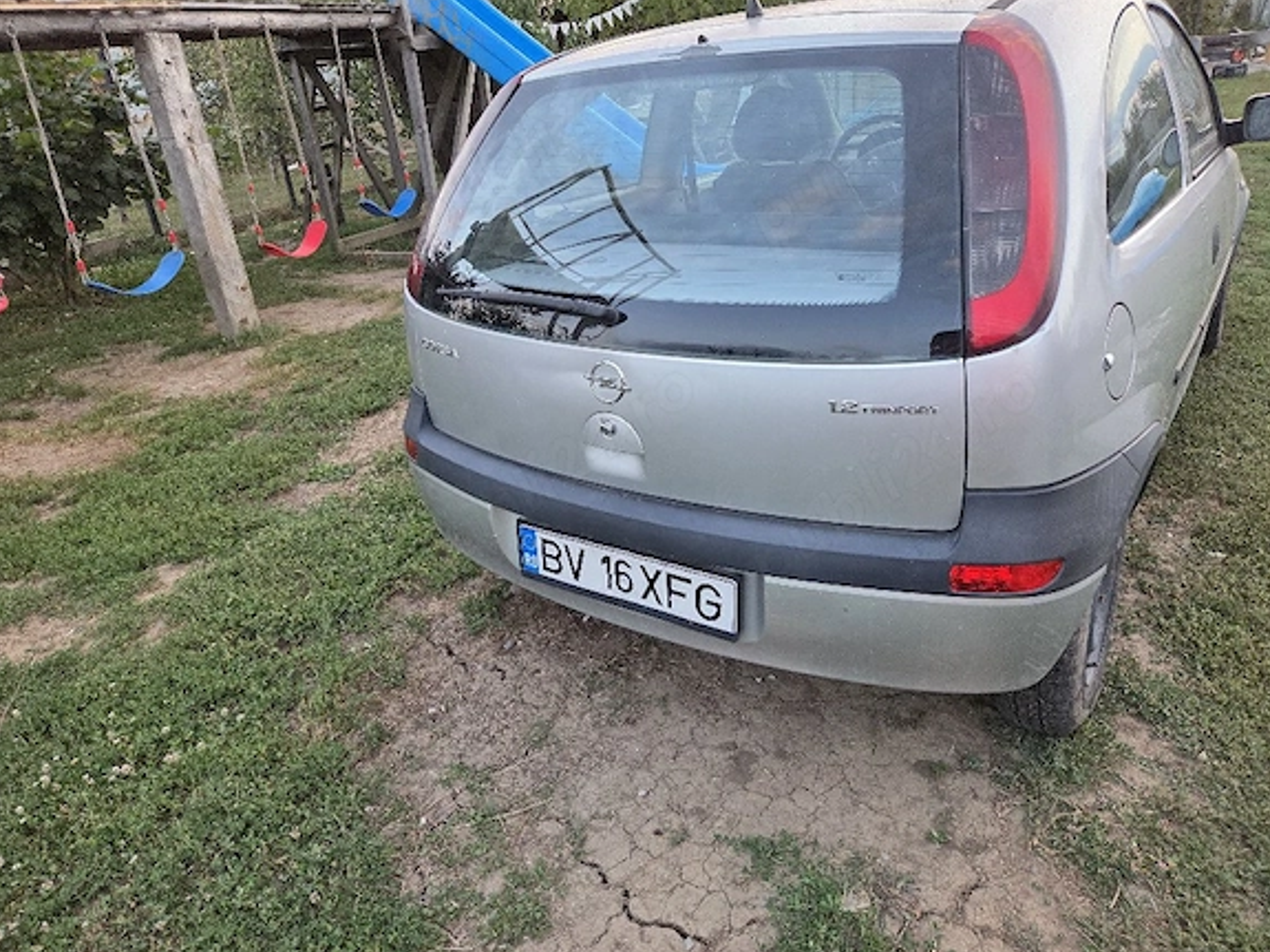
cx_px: 638
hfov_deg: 71.6
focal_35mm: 24
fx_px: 880
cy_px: 488
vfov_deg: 56.8
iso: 250
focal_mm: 5.4
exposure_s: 1/182
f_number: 1.8
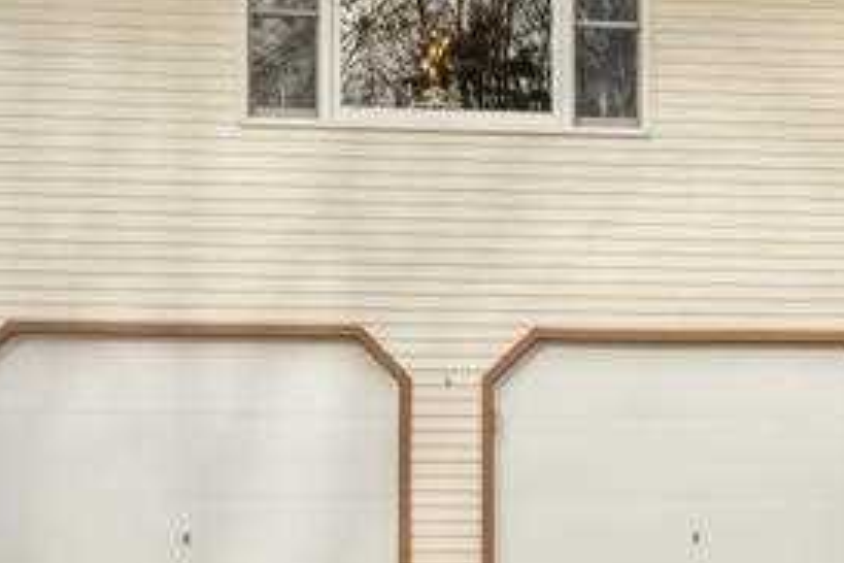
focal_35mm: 120
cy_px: 357
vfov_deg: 11.4
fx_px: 2813
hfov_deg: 16.4
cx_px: 1008
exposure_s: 1/125
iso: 100
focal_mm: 32
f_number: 8
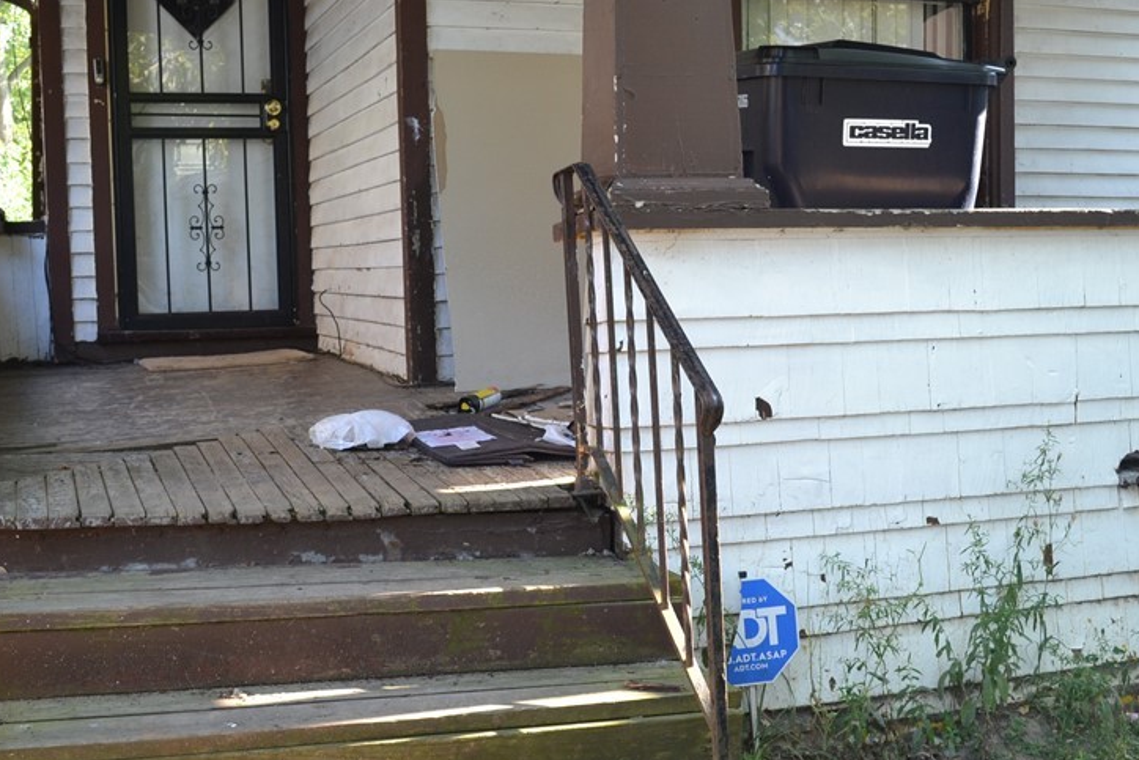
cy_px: 381
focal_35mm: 45
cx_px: 585
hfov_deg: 43.6
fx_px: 1424
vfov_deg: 29.9
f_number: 5
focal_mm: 20
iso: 400
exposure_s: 1/100
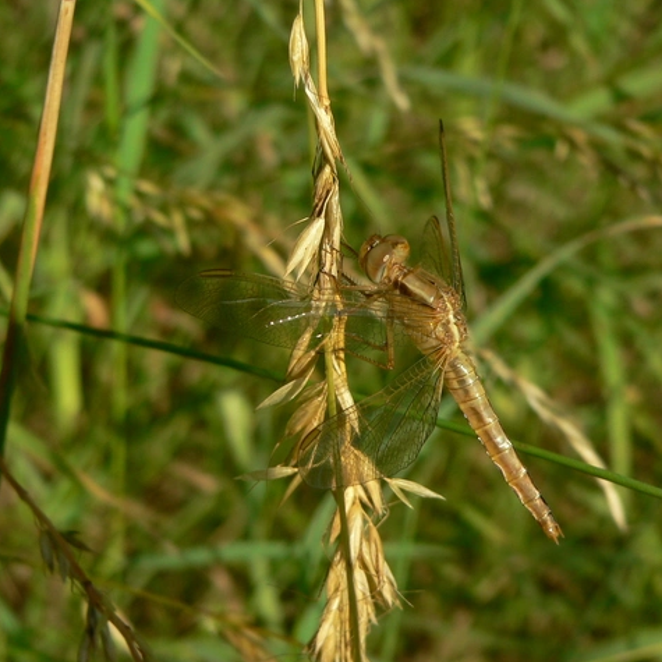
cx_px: 341
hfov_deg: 18.5
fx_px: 2034
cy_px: 330
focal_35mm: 94
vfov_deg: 18.5
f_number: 4
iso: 80
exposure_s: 1/800
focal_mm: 13.2
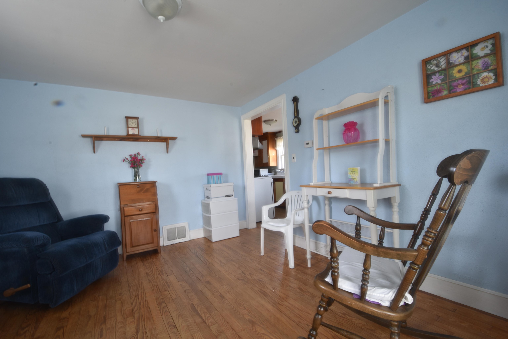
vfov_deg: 77.3
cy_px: 170
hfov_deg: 100.4
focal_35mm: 15
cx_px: 254
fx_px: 212
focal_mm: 10
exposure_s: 3
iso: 100
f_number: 20
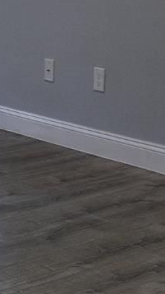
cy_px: 145
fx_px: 925
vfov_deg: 18.0
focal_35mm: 119
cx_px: -60
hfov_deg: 10.0
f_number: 1.8
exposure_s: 1/120
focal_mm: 3.98
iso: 80
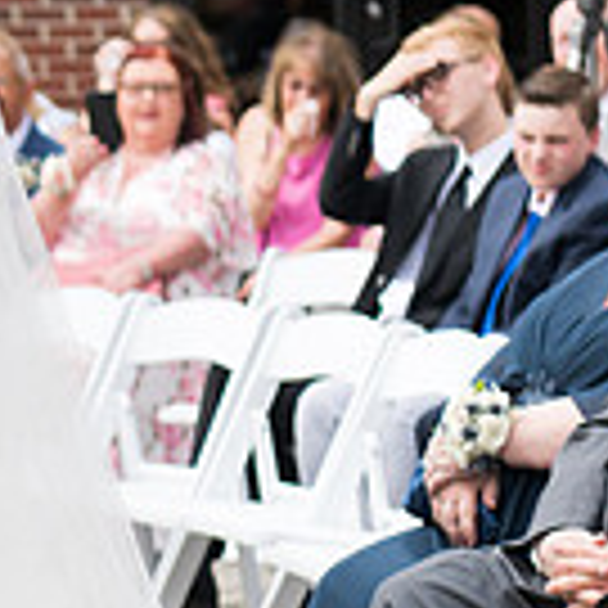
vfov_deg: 6.9
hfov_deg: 6.7
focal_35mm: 255
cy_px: 403
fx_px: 5067
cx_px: -432
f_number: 2.8
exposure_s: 1/1000
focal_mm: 70
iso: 64
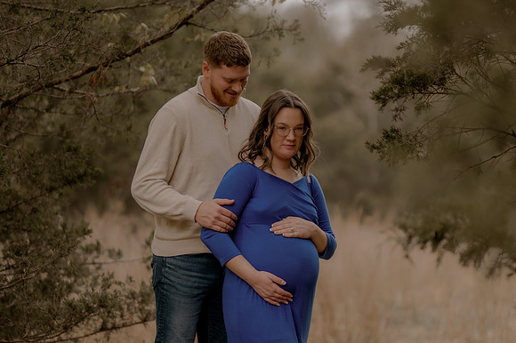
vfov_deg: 10.8
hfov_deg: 16.1
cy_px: 172
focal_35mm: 127
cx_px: 258
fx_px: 1819
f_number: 1.4
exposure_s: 1/1250
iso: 200
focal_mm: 85
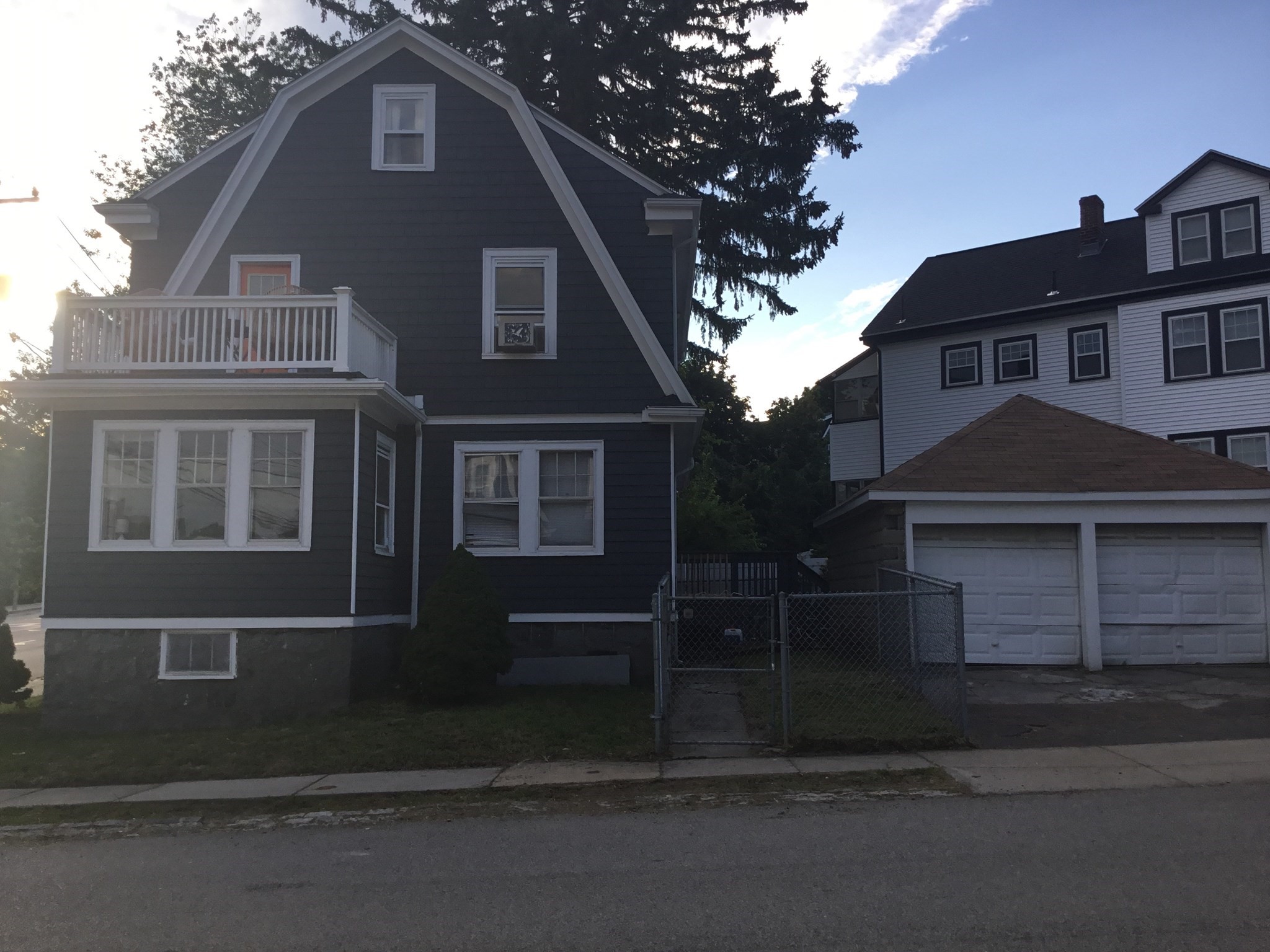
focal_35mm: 31
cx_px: 635
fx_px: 1137
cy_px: 476
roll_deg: +1.1
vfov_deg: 45.4
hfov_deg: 58.4
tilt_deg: +7.3
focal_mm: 3.3
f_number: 2.4
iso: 25
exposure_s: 1/348
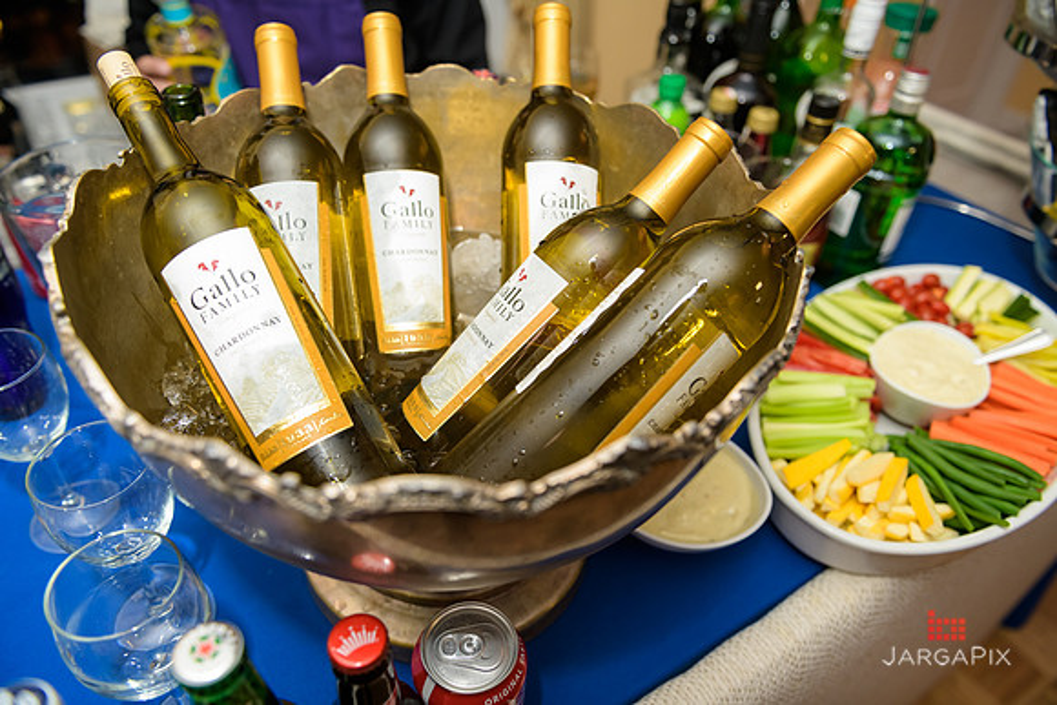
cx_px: 528
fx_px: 764
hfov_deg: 69.4
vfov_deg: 49.6
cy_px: 352
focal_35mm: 26
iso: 800
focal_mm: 26
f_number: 3.2
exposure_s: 1/125
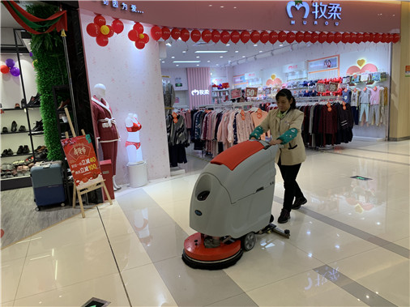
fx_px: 308
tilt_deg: -7.4
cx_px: 205
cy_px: 154
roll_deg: +4.4
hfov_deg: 67.3
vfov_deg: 53.0
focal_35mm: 26
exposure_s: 1/122
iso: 50
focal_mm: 4.25
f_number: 1.8
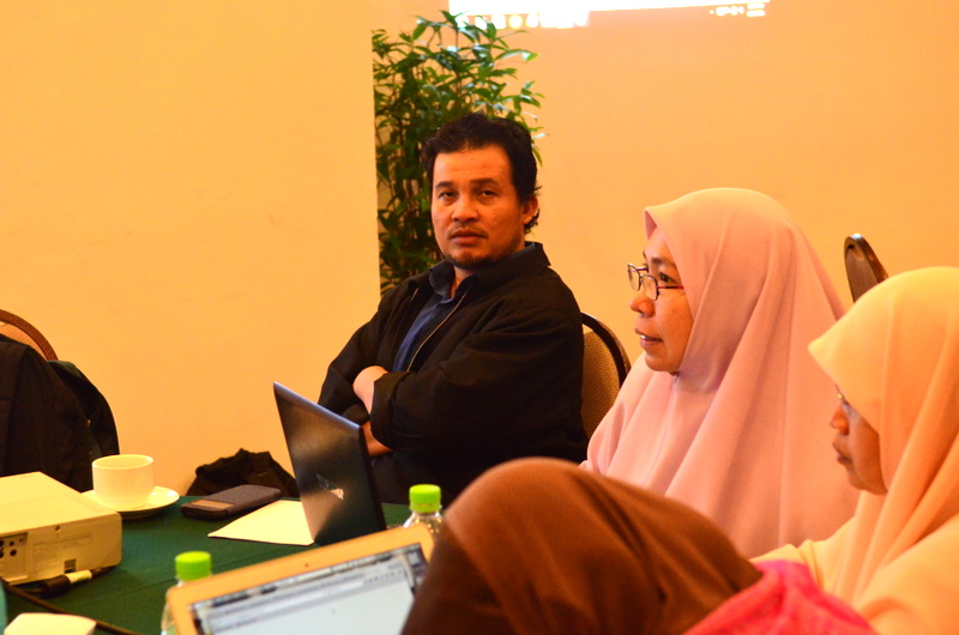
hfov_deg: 24.7
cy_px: 318
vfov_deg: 16.5
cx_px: 480
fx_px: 2193
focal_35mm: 82
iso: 4000
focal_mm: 55
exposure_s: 1/125
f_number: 4.5
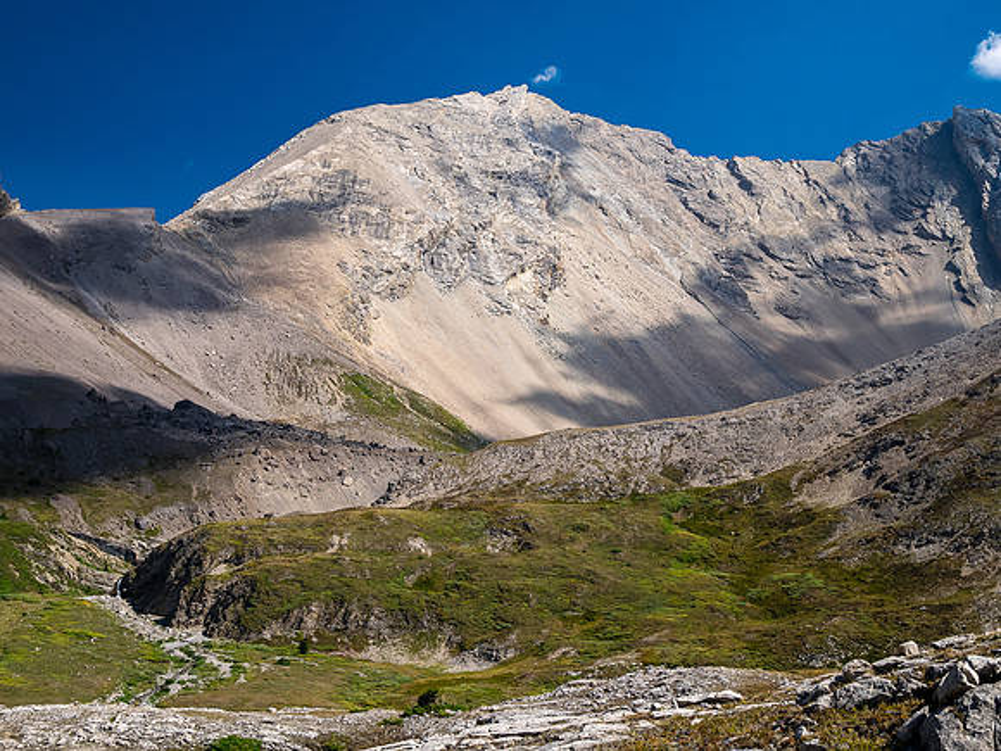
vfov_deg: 32.9
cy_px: 376
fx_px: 1272
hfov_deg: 42.9
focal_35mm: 44
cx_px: 500
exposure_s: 1/250
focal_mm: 22
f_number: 8
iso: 200
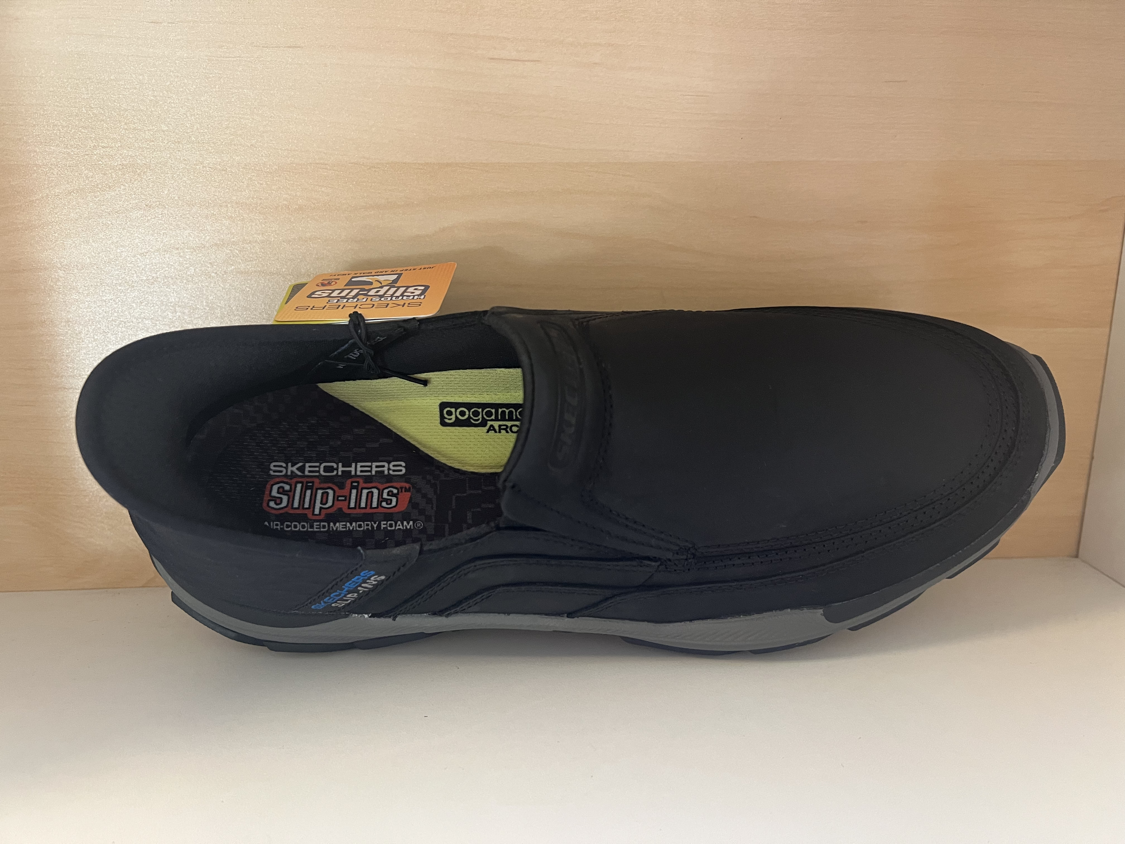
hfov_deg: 67.3
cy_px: 422
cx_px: 562
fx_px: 845
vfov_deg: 53.1
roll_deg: +0.3
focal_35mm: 26
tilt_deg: -14.1
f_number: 1.5
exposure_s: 1/50
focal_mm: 5.7
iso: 200
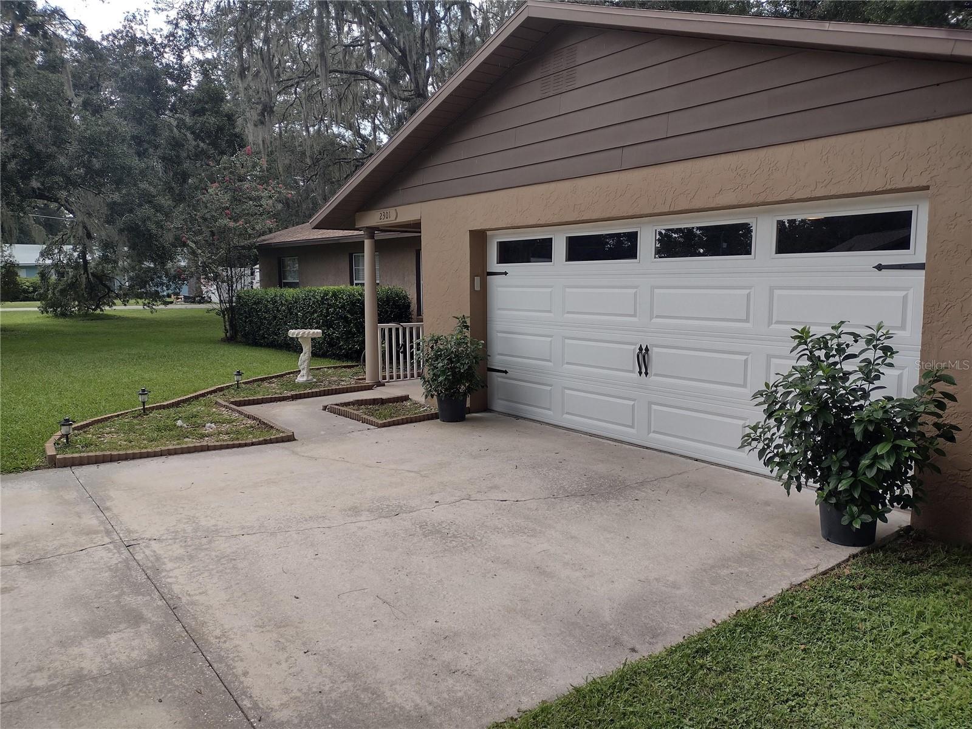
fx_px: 758
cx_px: 486
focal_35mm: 27
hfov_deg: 65.3
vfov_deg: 51.4
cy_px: 364
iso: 100
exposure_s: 1/554
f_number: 1.7
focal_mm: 4.71
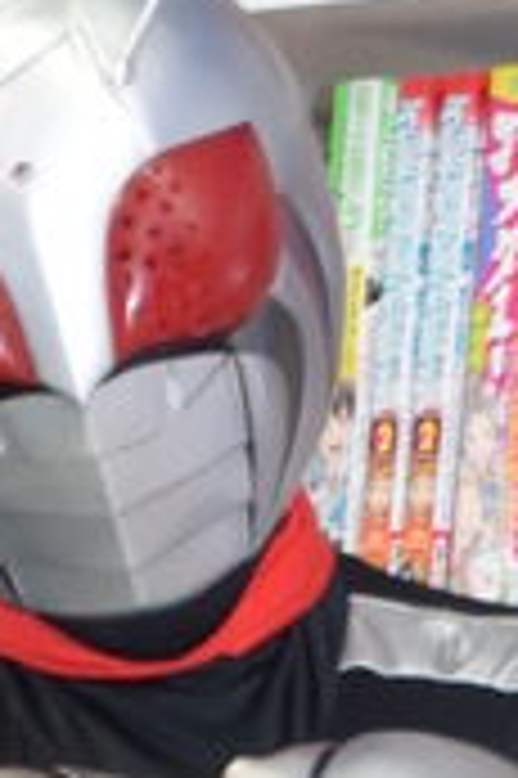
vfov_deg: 4.6
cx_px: -169
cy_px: 1309
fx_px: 9623
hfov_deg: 3.1
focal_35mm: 445
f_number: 5
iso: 400
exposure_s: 1/50
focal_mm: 50
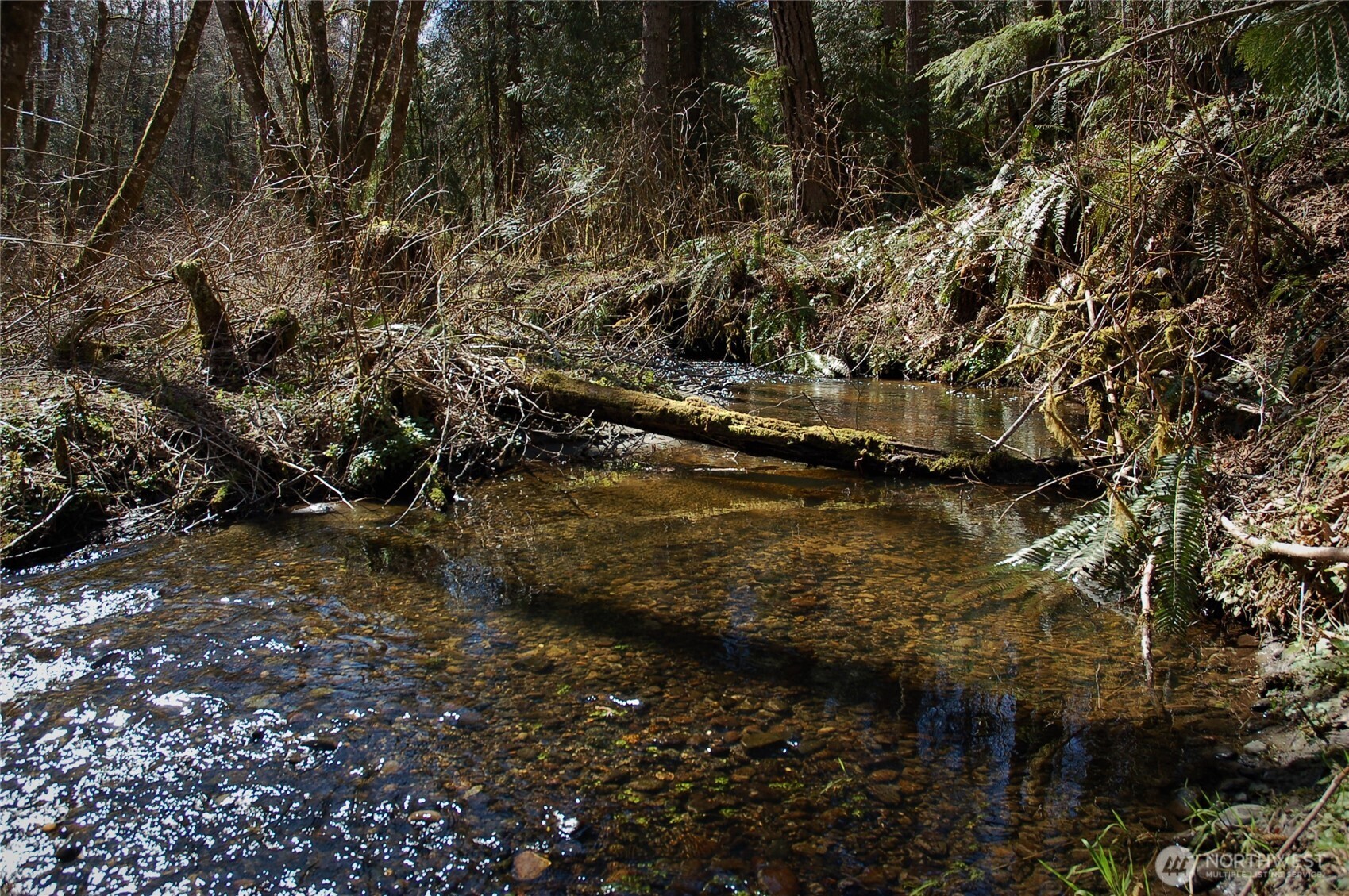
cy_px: 448
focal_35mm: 27
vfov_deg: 47.8
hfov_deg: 67.4
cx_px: 674
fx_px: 1011
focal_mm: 18
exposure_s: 1/160
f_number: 5
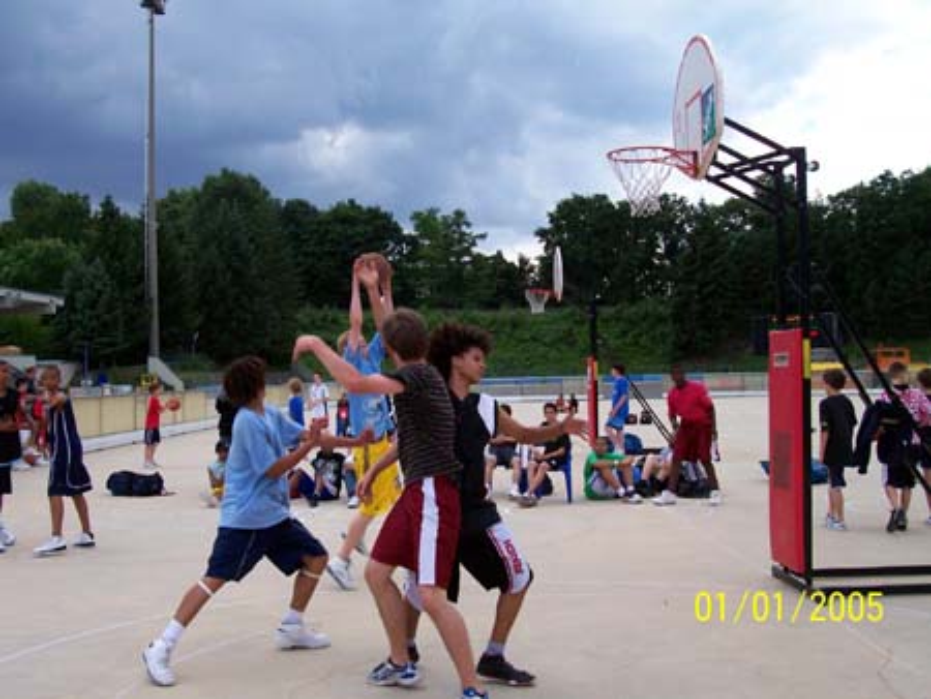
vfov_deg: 34.4
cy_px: 350
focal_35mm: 42
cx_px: 466
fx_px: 1130
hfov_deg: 44.8
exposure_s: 1/717
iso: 80
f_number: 2.9
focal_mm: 7
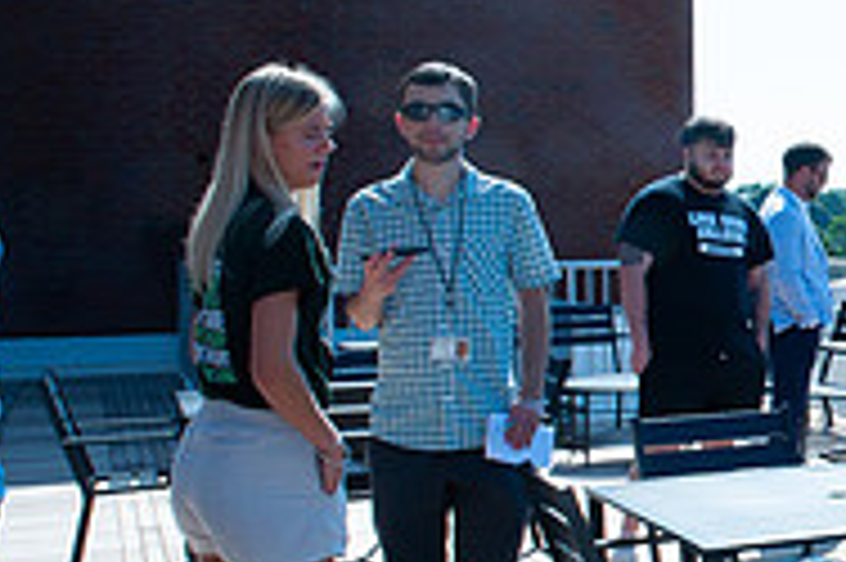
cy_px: 270
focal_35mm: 74
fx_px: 1737
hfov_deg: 23.4
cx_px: 1174
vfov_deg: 18.4
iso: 400
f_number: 22
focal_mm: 24
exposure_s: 1/200
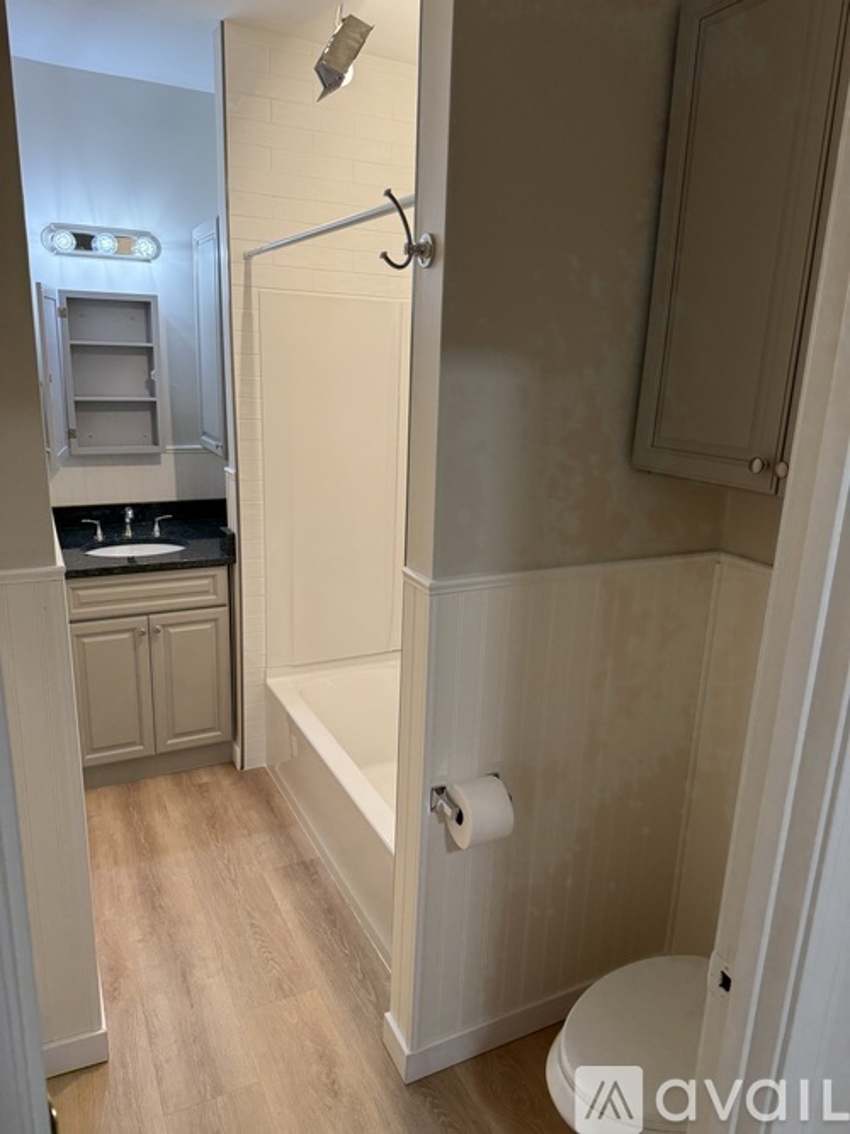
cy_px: 567
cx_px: 425
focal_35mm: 24
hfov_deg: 56.8
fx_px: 786
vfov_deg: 71.6
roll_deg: -1.9
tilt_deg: -14.0
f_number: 1.78
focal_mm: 6.76
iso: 125
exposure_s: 1/120
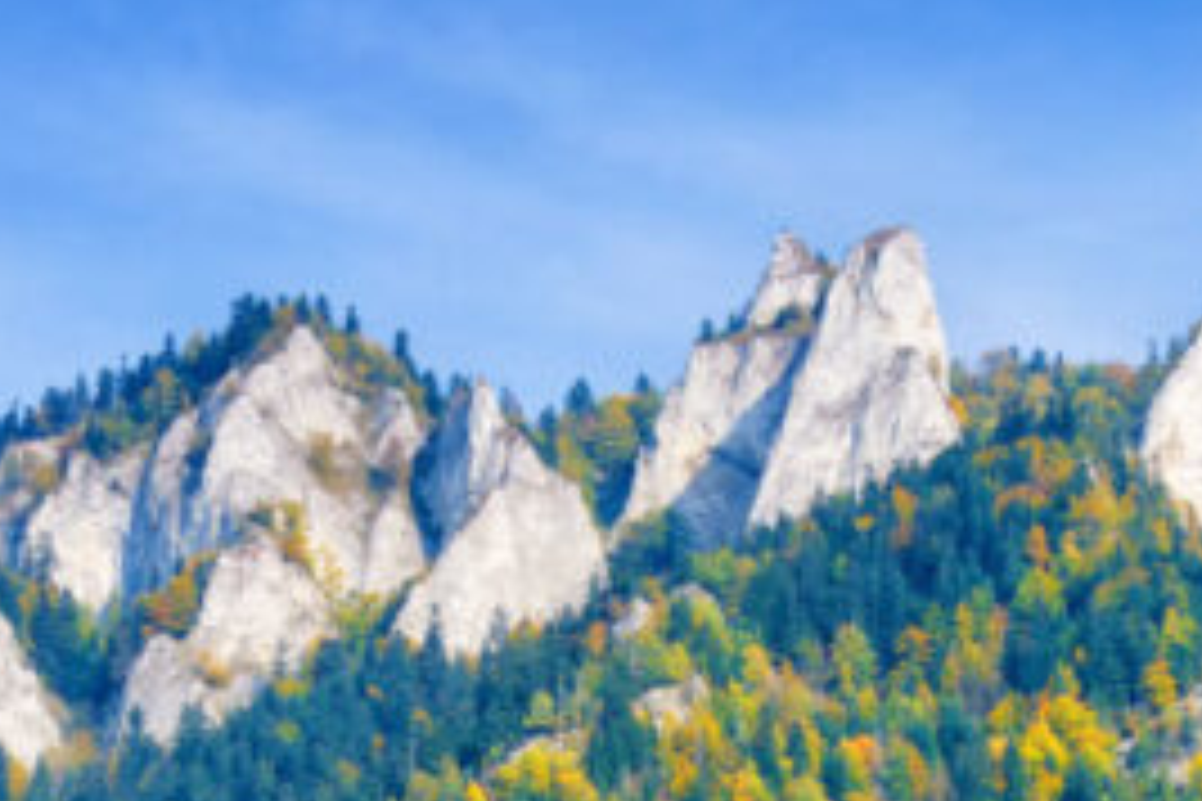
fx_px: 3839
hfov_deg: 17.7
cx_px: 936
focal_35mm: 115
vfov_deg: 11.0
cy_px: 1528
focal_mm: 30
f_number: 8
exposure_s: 1/50
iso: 100
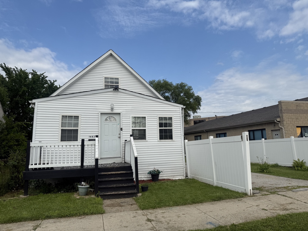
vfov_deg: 56.8
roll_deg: +2.1
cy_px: 116
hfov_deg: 71.6
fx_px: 214
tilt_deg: +8.5
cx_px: 154
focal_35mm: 24
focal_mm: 6.76
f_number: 1.78
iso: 80
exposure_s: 1/6173
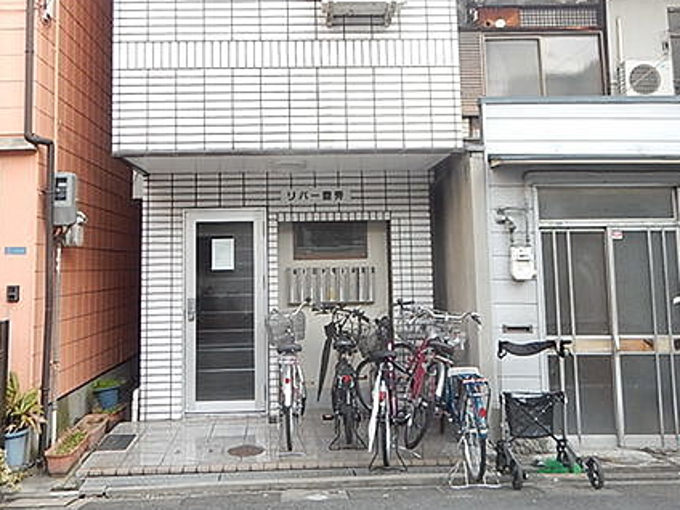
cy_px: 184
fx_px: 668
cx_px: 300
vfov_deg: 41.4
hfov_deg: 53.8
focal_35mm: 34
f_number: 2.8
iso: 320
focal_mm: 4.3
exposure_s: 1/250
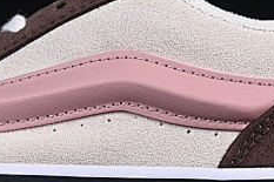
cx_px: 39
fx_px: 2647
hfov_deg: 5.9
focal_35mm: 348
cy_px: 2
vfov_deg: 3.9
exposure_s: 1/80
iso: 160
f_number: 8
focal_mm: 50
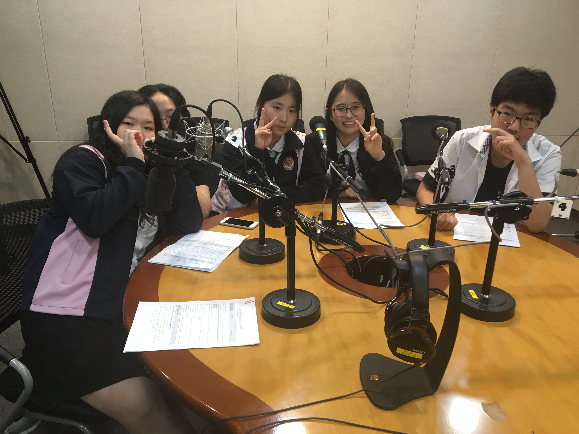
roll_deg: -1.6
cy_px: 217
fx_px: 485
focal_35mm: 29
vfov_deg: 48.2
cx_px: 290
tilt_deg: -18.7
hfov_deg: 61.7
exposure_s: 1/30
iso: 50
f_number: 2.2
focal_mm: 4.15
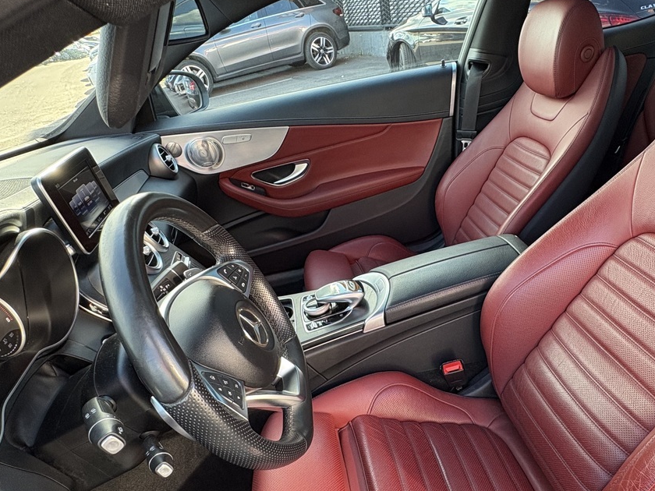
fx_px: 454
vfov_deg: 55.9
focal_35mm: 24
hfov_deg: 70.5
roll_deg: +6.6
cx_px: 407
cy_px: 316
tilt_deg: -34.3
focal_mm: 2.22
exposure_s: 1/99
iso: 125
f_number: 2.2
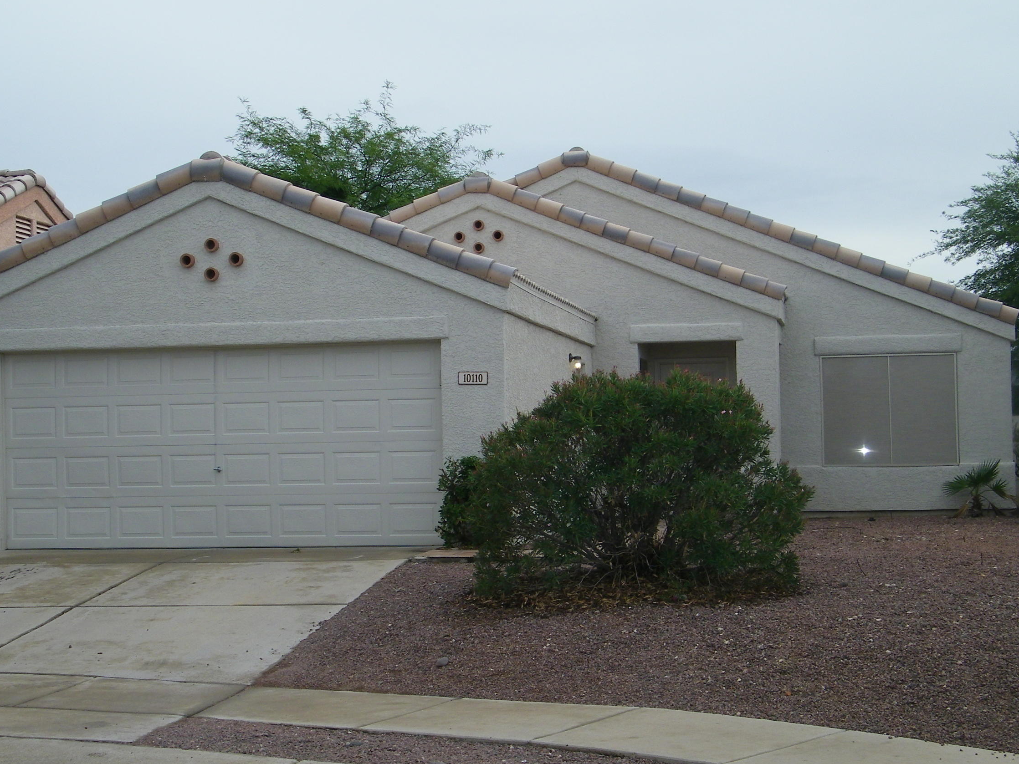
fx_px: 1737
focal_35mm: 59
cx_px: 483
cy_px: 422
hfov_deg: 32.7
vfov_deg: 24.8
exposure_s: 1/640
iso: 80
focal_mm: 7.9
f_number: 3.9
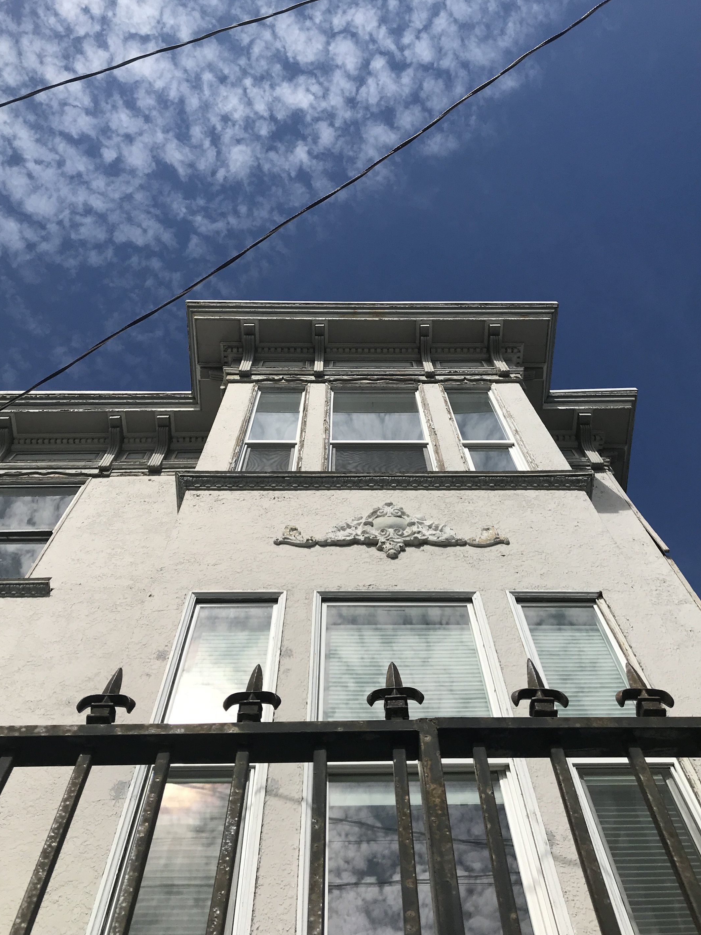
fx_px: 891
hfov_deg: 42.9
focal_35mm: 33
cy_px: 424
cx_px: 354
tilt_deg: +69.2
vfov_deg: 55.3
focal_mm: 3.99
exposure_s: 1/5051
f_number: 1.8
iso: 20
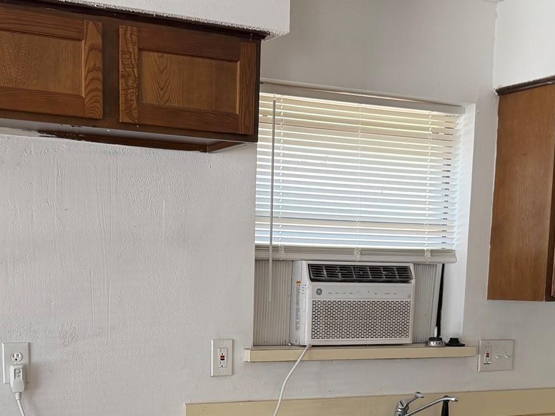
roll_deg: -0.9
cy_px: 401
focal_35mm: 56
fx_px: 898
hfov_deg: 34.3
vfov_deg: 25.0
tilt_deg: -7.6
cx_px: 234
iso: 160
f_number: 1.78
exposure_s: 1/120
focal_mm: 6.76
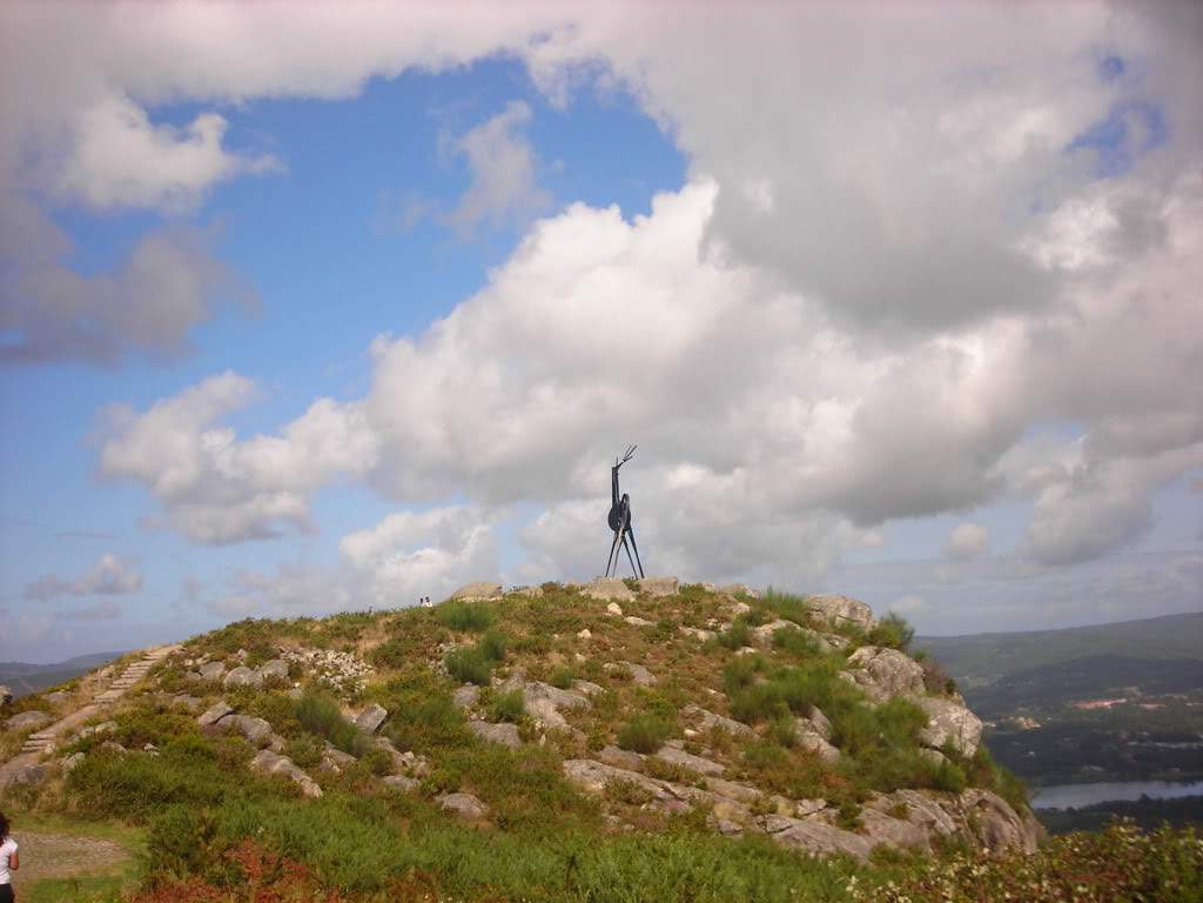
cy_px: 452
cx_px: 602
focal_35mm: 38
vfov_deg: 37.7
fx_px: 1321
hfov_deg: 49.0
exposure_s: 1/231
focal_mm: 6.3
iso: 50
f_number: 6.4
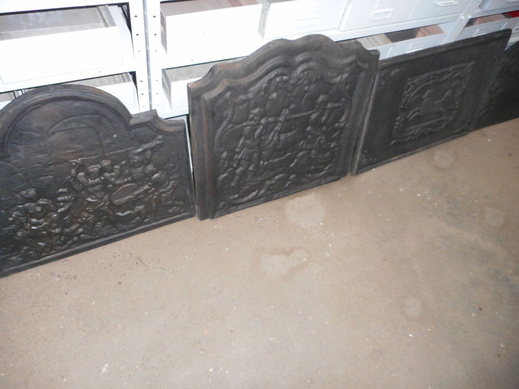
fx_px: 375
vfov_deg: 54.9
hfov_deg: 69.4
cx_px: 260
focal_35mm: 25
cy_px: 194
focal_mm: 4.5
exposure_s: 1/25
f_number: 3.7
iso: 560
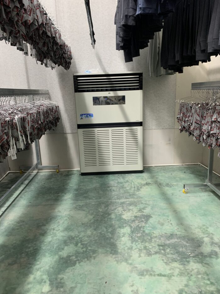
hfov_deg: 53.1
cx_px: 110
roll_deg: +1.9
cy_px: 147
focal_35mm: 26
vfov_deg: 67.3
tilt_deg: -12.0
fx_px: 220
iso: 160
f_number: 1.8
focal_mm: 4.25
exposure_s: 1/60
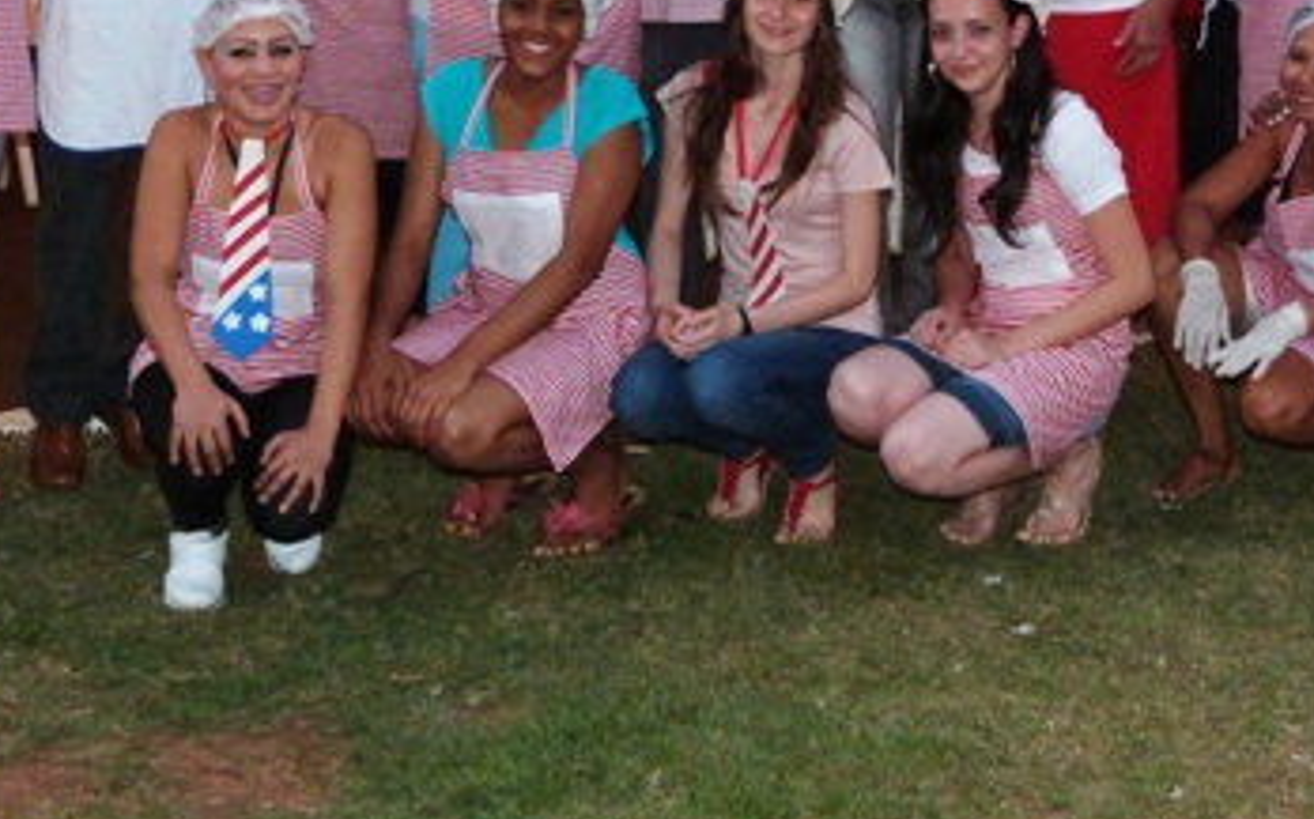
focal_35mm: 78
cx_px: 850
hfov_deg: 26.4
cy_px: 30
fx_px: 2791
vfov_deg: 16.4
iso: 400
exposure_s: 1/60
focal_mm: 7
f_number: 3.1
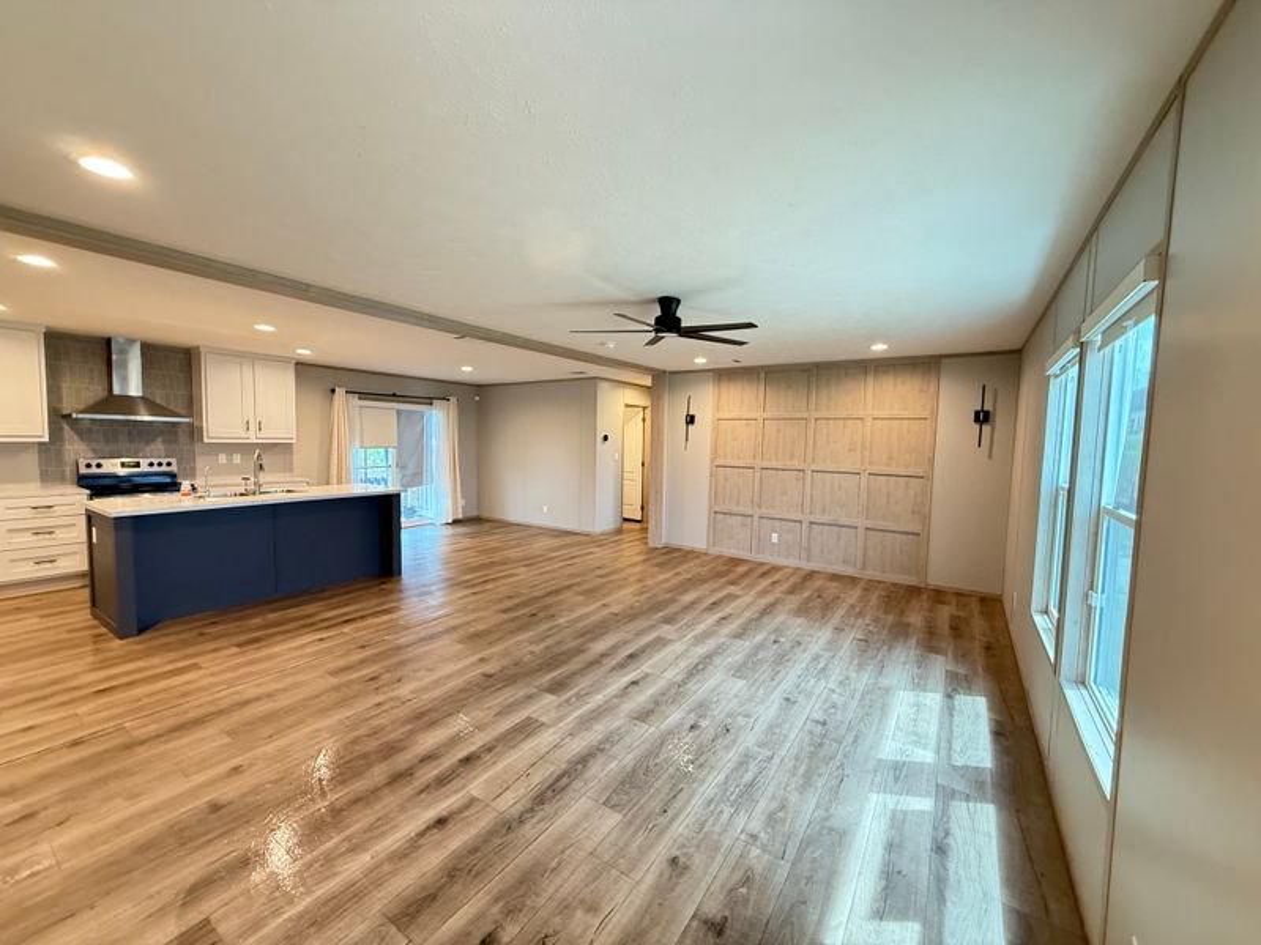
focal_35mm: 14
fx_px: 510
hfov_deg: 102.1
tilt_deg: -2.4
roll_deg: -1.1
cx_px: 630
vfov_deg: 85.7
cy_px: 472
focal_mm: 2.22
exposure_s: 1/60
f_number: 2.2
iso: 500
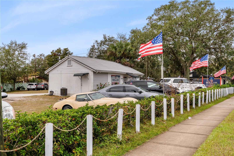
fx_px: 241
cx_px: 117
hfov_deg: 51.9
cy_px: 78
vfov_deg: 36.0
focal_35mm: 37
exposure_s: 1/160
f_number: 8
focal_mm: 37
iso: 80
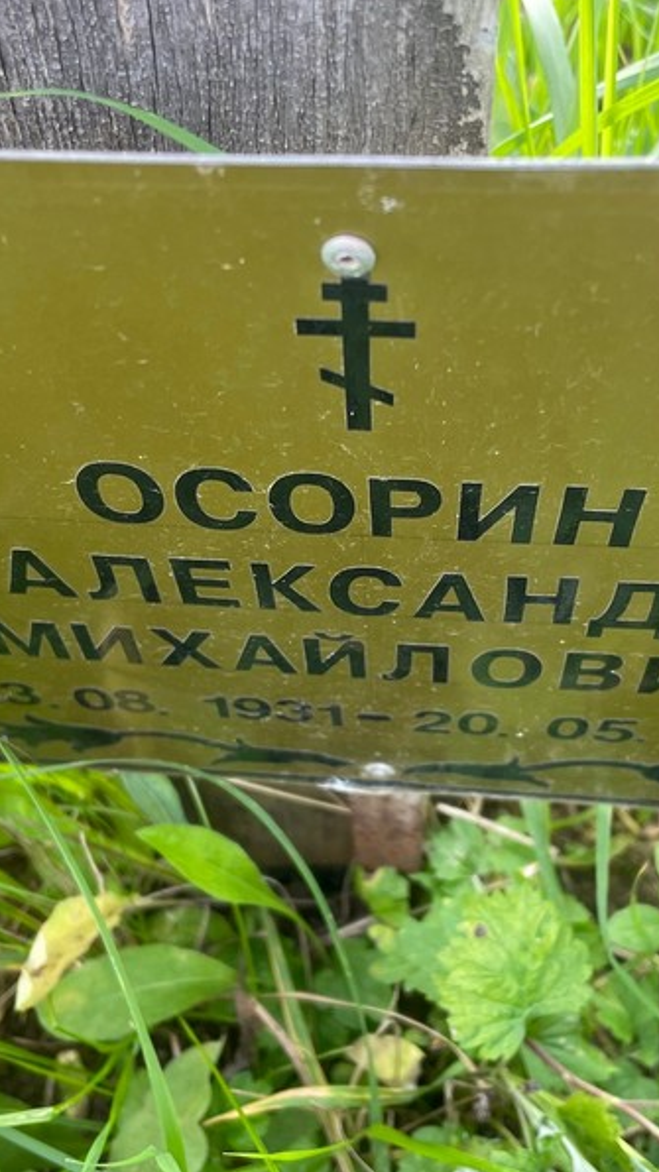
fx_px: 1181
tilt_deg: -53.0
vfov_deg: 52.8
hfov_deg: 31.2
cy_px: 584
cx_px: 362
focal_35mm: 38
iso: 50
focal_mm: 4.2
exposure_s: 1/121
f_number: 1.6
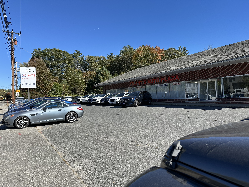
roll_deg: +0.6
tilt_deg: +1.4
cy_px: 94
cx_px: 124
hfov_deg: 71.6
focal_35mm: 24
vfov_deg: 56.8
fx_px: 173
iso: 80
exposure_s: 1/2809
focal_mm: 6.86
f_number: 1.78
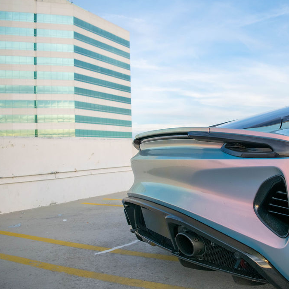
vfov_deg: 47.2
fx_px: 331
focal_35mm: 35
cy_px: 145
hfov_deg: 46.2
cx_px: 201
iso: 400
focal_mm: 18
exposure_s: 1/1000
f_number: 4
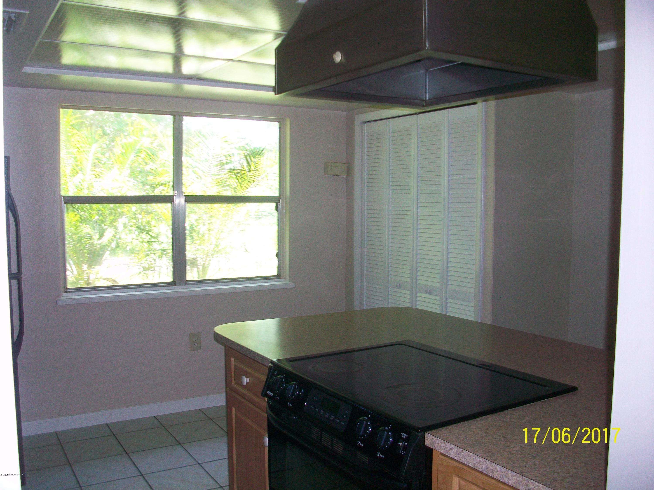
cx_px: 327
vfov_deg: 44.2
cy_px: 245
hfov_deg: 56.8
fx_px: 605
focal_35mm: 32
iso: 120
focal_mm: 5.7
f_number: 2.8
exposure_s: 1/60
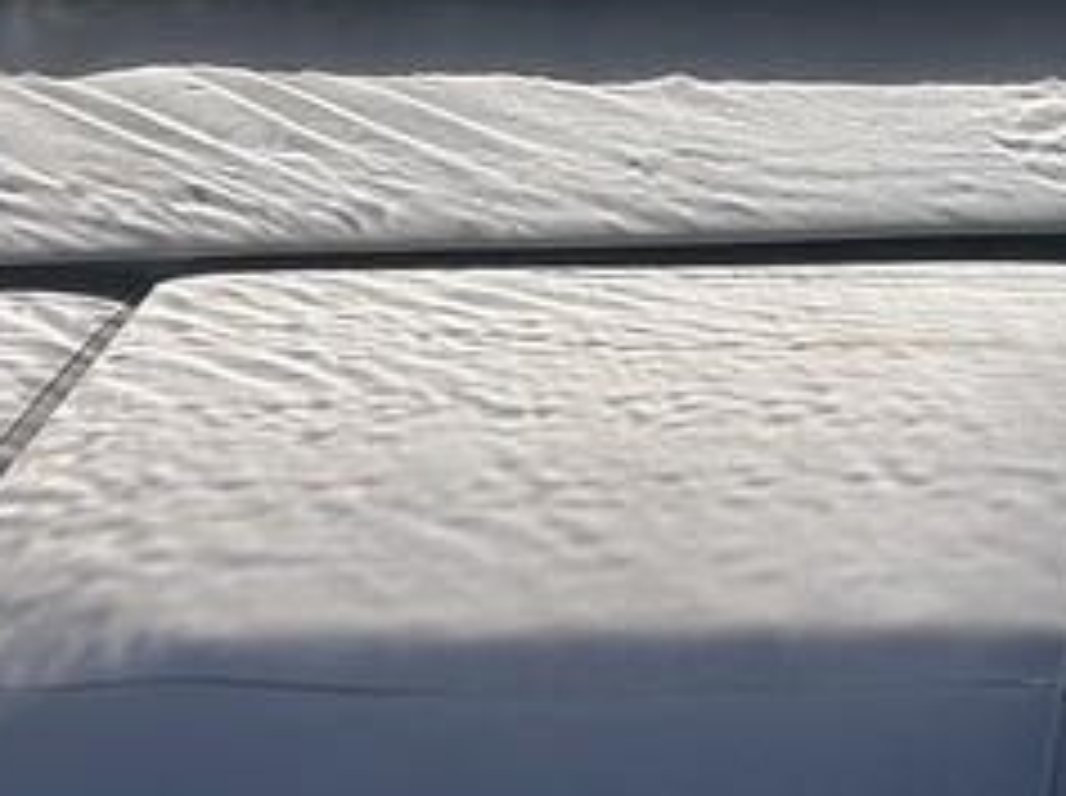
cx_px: 1201
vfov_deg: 20.1
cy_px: 27
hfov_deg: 25.3
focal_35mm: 71
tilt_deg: -25.6
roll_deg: +1.6
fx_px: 2183
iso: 40
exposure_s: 1/882
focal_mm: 2.22
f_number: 2.2
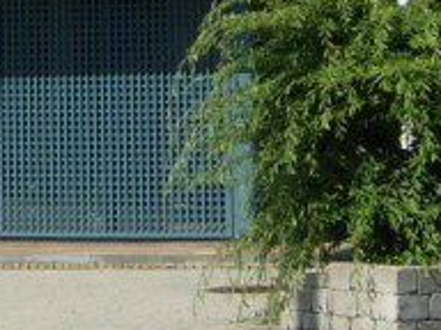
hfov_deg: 11.5
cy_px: -411
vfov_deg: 8.2
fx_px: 2153
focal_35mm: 169
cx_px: -46
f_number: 6.1
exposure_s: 1/313
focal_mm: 7.5
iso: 50
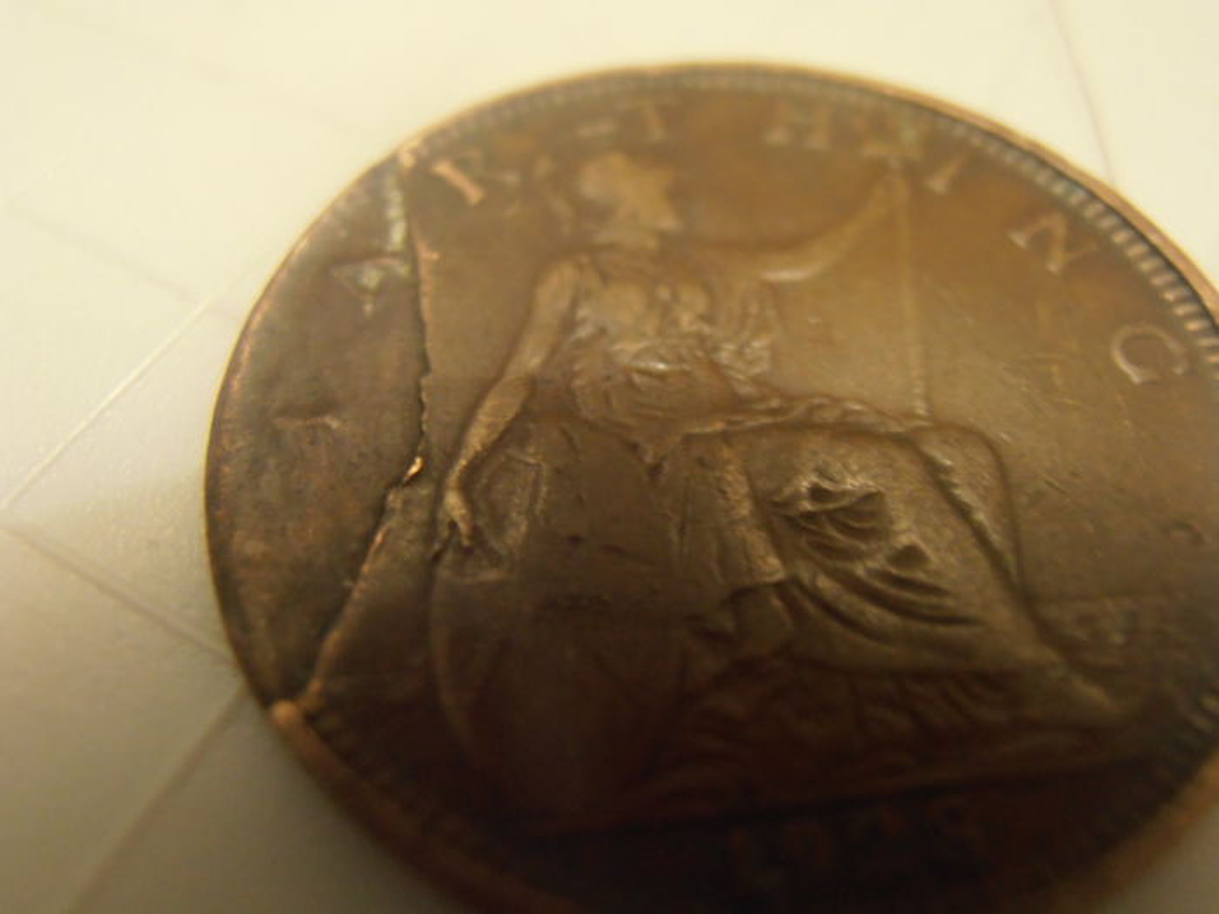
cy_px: 457
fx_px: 1303
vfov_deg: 38.7
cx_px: 610
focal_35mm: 37
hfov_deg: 50.1
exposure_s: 1/2
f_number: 3.9
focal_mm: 6.61
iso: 400
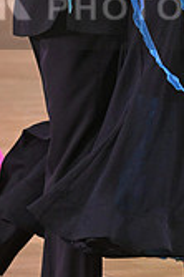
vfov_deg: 4.6
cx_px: 148
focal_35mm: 452
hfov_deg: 3.0
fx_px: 3472
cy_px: -5
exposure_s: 1/400
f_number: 5
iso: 3200
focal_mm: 130
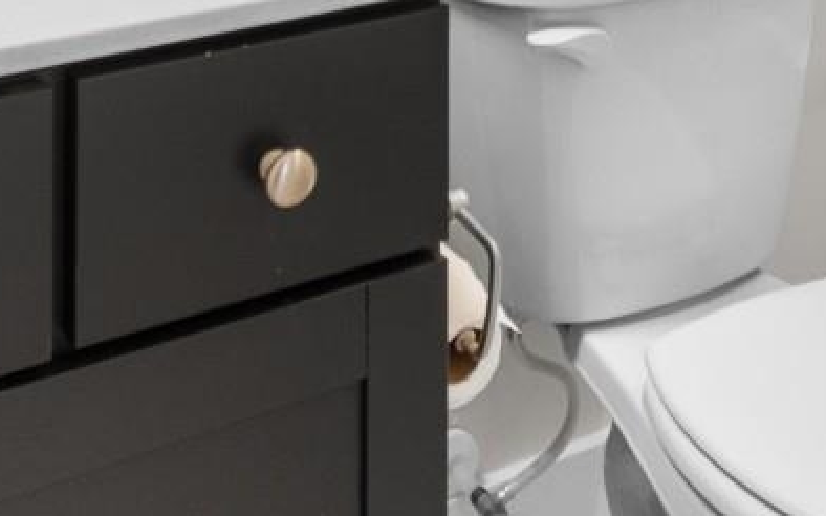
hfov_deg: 30.5
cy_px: -480
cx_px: 526
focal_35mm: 67
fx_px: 1508
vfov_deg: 15.8
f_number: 4.8
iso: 100
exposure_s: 1/4
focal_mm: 11
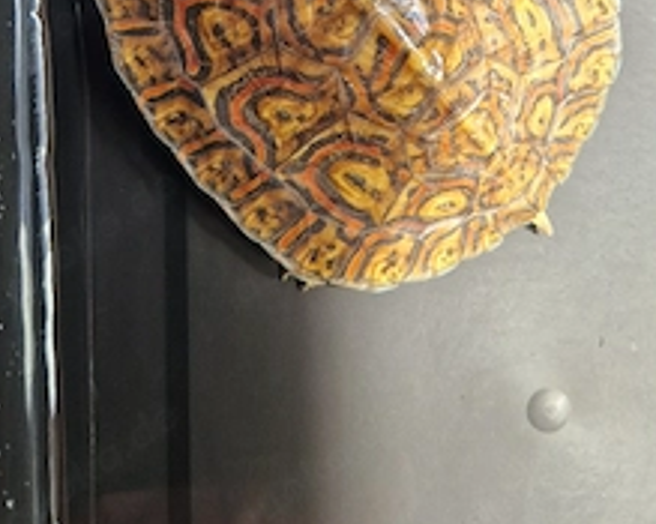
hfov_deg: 44.6
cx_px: 383
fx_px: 796
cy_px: 36
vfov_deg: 34.1
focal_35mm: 41
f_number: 1.8
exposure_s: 1/182
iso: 125
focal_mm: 5.4
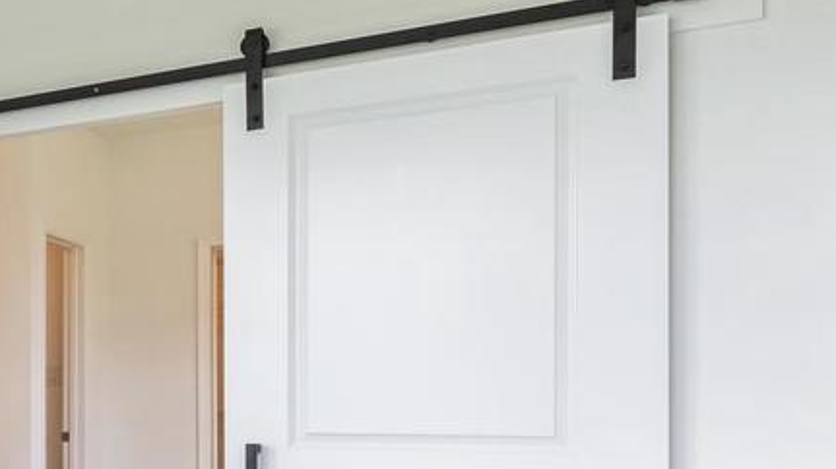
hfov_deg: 28.3
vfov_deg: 23.7
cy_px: 421
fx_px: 1086
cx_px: -409
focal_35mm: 49
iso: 100
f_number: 8
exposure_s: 1/10
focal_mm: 14
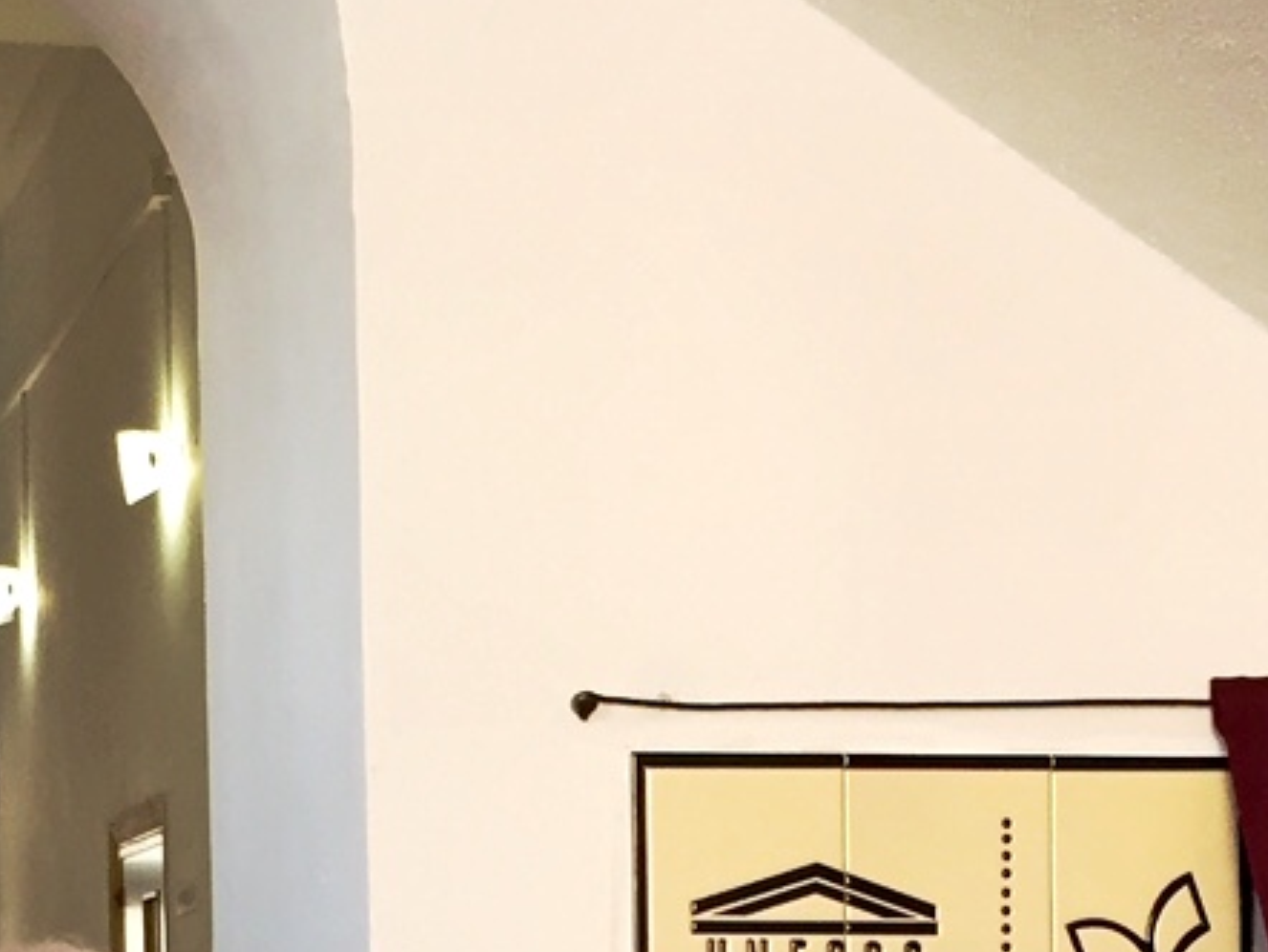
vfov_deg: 13.2
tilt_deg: -5.0
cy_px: 1365
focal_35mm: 107
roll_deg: +0.1
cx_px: 677
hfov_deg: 18.4
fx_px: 3922
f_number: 2.2
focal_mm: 4.15
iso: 50
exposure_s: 1/33
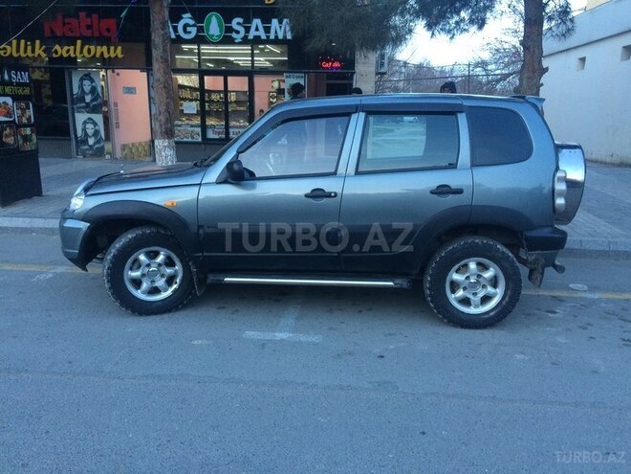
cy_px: 237
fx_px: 529
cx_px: 316
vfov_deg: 48.2
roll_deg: -0.7
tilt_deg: -13.6
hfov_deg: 61.7
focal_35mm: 29
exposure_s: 1/33
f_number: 2.2
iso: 80
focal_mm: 4.15
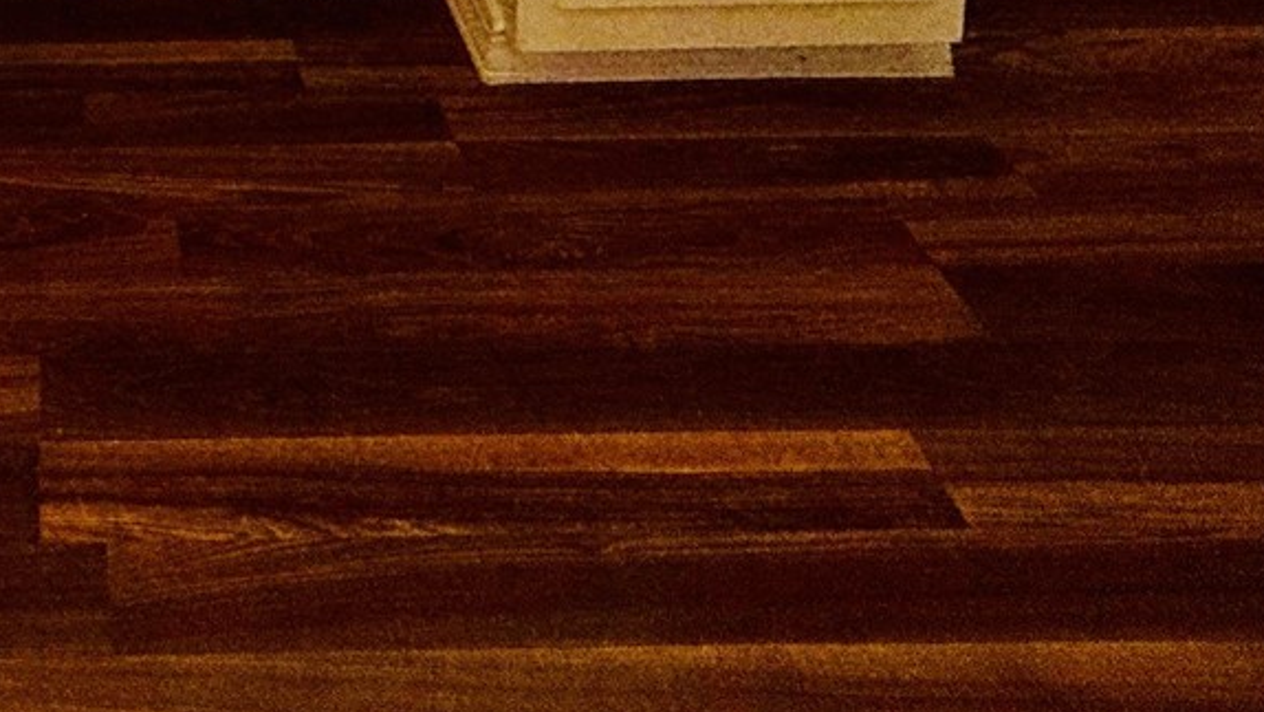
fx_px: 1709
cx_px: 29
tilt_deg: -6.8
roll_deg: +1.1
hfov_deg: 36.8
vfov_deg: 16.9
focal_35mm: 51
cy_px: -738
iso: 64
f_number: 2.2
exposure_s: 1/171
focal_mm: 2.22
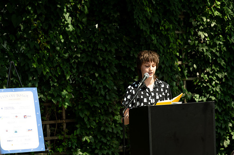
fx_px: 754
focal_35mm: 116
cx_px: 117
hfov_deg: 17.7
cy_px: 78
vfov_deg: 11.8
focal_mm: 116
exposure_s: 1/640
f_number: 5
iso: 100
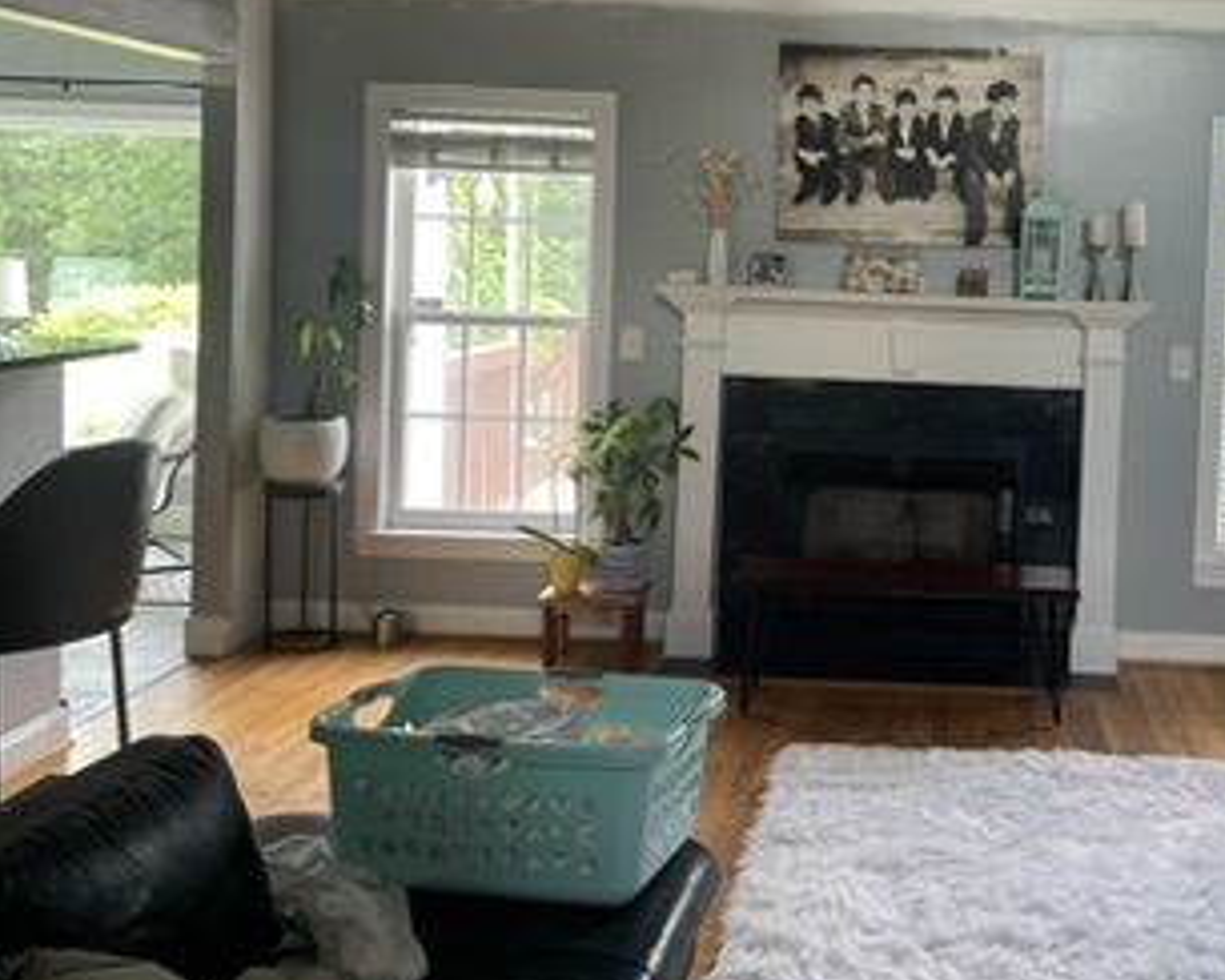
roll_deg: -1.6
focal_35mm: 40
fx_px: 1450
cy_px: 317
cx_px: 956
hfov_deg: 43.9
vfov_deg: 36.9
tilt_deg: -1.6
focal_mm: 4.2
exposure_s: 1/121
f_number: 1.6
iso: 100
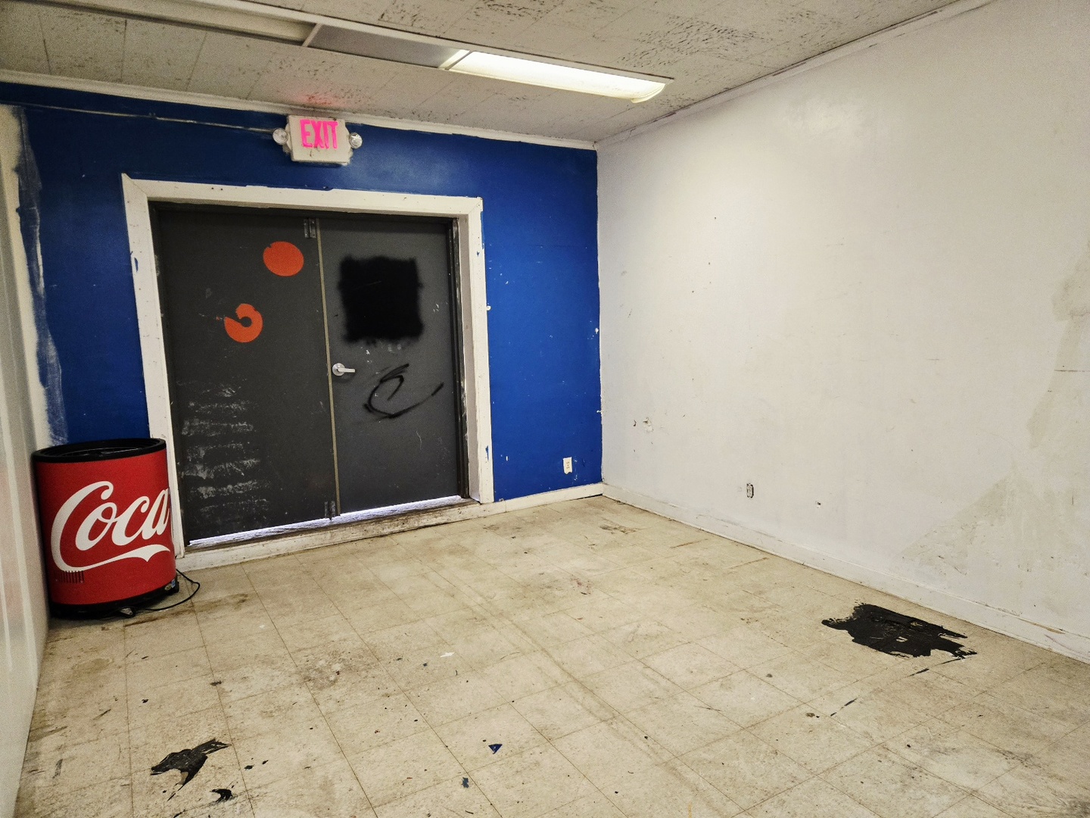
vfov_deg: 58.9
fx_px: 724
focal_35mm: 23
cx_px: 545
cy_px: 409
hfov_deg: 73.9
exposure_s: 1/120
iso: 500
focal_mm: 5.4
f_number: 1.8
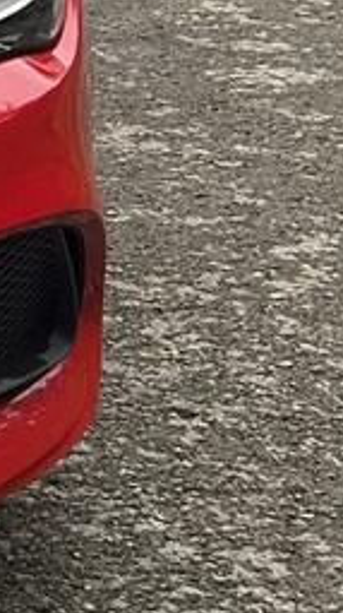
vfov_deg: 11.8
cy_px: -195
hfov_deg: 6.1
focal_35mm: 178
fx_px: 2885
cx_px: -837
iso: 50
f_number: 1.5
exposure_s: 1/521
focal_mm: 5.7
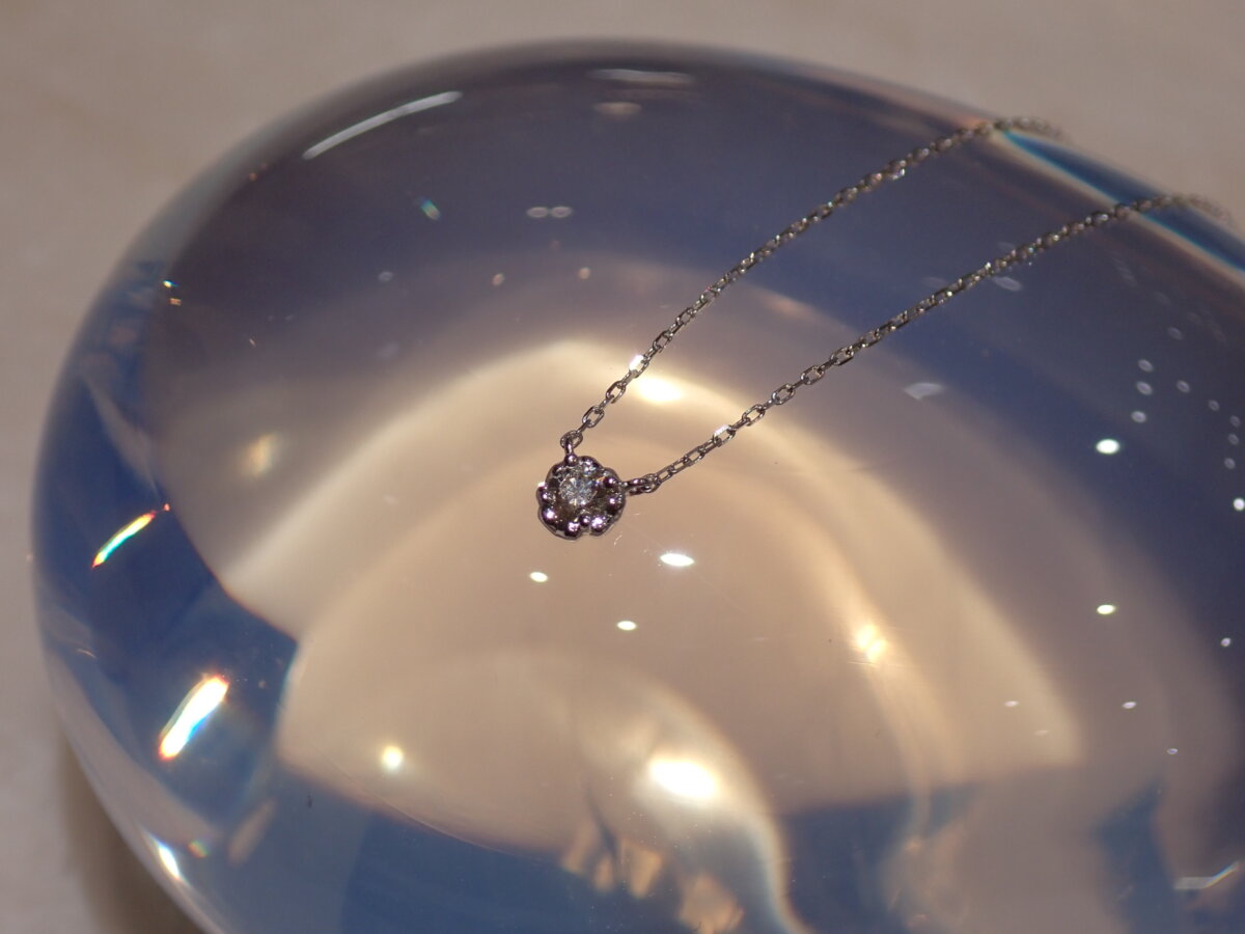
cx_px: 622
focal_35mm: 88
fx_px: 3165
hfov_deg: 22.3
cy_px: 467
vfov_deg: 16.8
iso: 200
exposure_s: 1/160
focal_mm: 15.66
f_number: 4.5
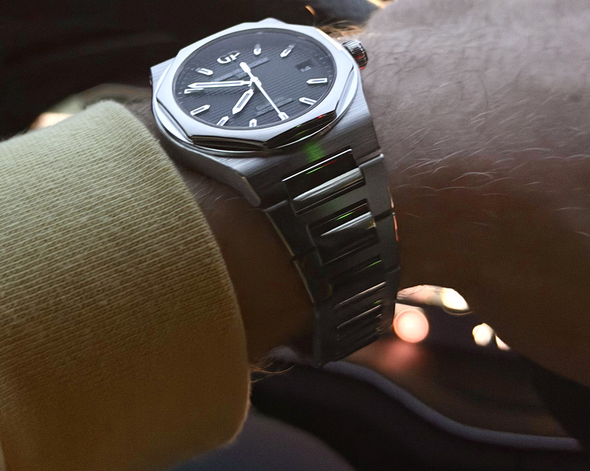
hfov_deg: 30.0
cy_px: 208
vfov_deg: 24.2
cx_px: 296
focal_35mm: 63
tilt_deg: -17.9
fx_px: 1100
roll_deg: -0.7
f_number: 1.78
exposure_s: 1/21
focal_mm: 6.76
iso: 800
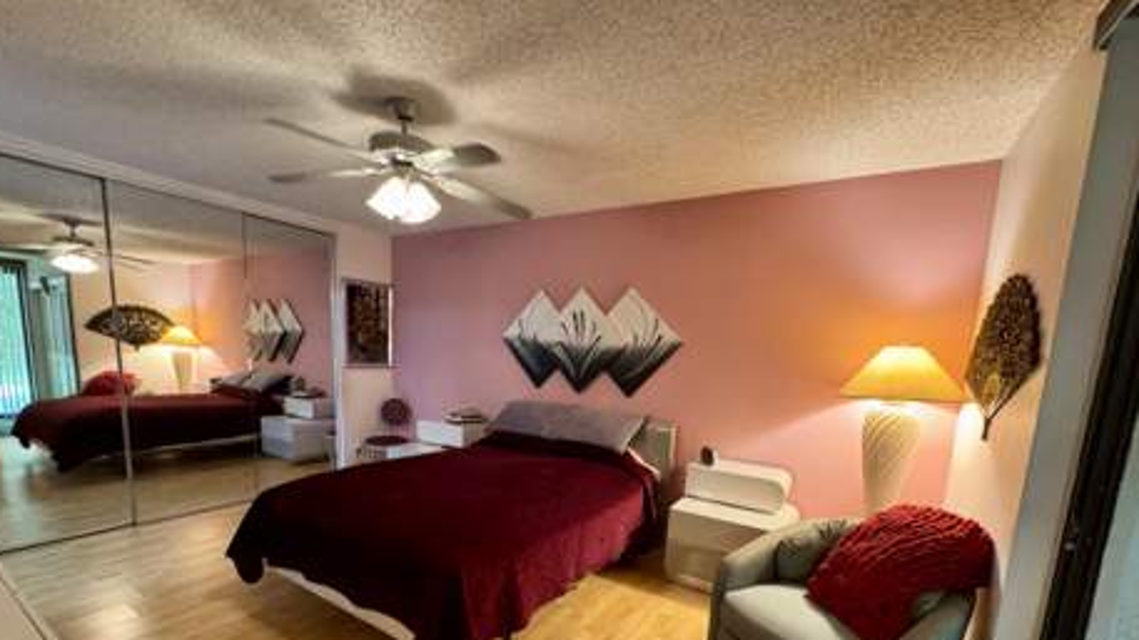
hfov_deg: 99.4
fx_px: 483
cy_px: 427
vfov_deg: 65.3
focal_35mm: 16
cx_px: 561
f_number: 2.2
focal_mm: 2.22
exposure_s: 1/60
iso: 800
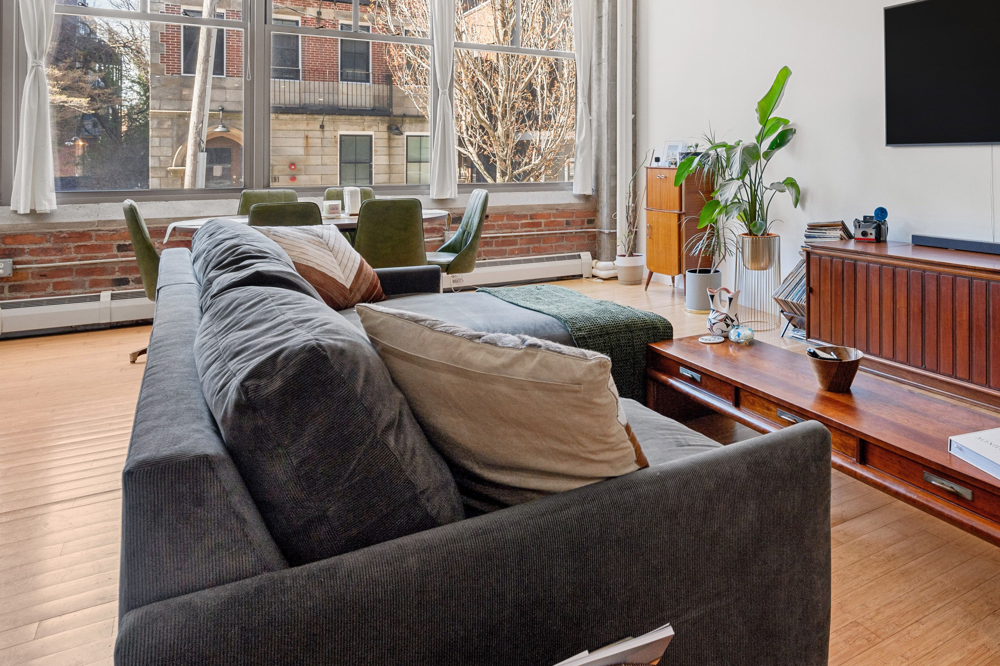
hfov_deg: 63.7
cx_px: 743
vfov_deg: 45.4
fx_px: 750
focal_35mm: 27
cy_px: 130
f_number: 8
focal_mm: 16
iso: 400
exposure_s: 1/8
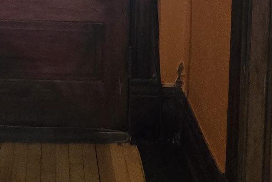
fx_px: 400
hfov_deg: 35.8
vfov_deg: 18.4
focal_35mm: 53
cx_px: 41
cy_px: -168
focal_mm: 2.2
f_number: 2.2
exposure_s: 1/60
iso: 1000
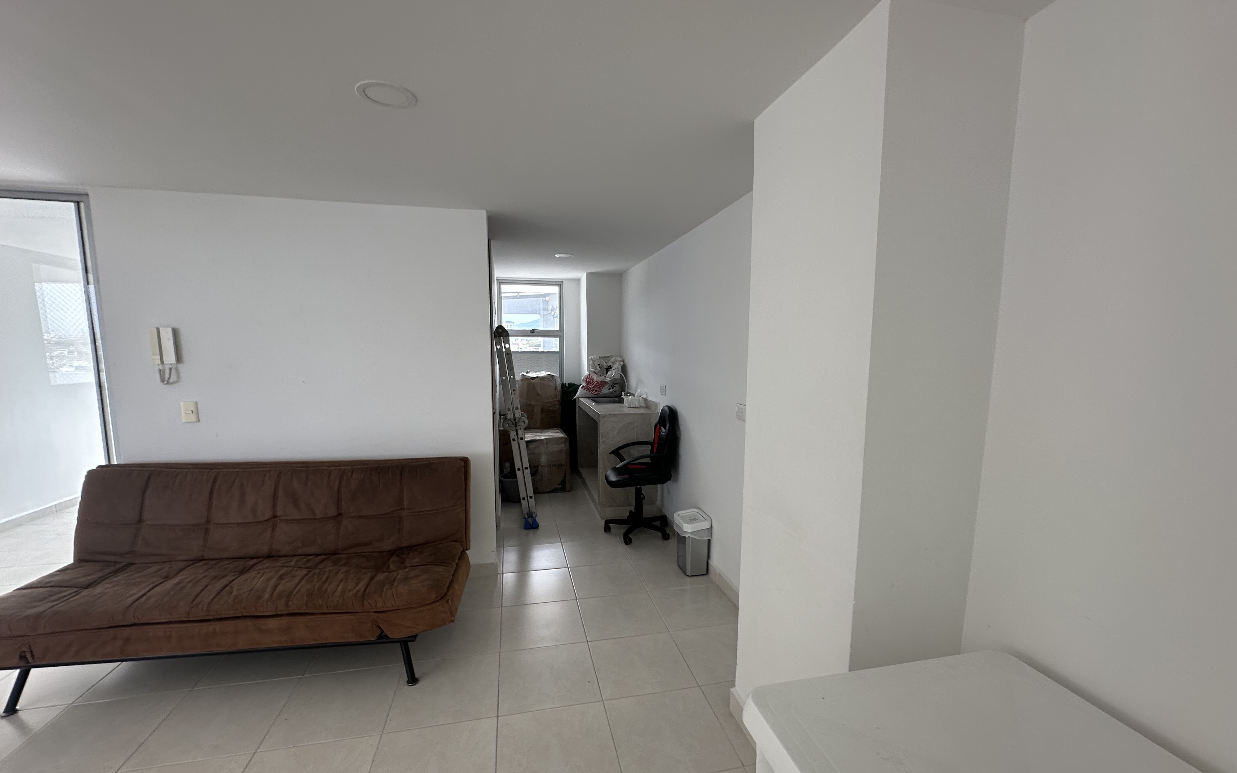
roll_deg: +0.2
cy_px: 409
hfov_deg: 101.5
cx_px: 619
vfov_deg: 74.7
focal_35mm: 15
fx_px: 506
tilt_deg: -5.4
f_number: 2.2
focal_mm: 2.22
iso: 50
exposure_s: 1/99
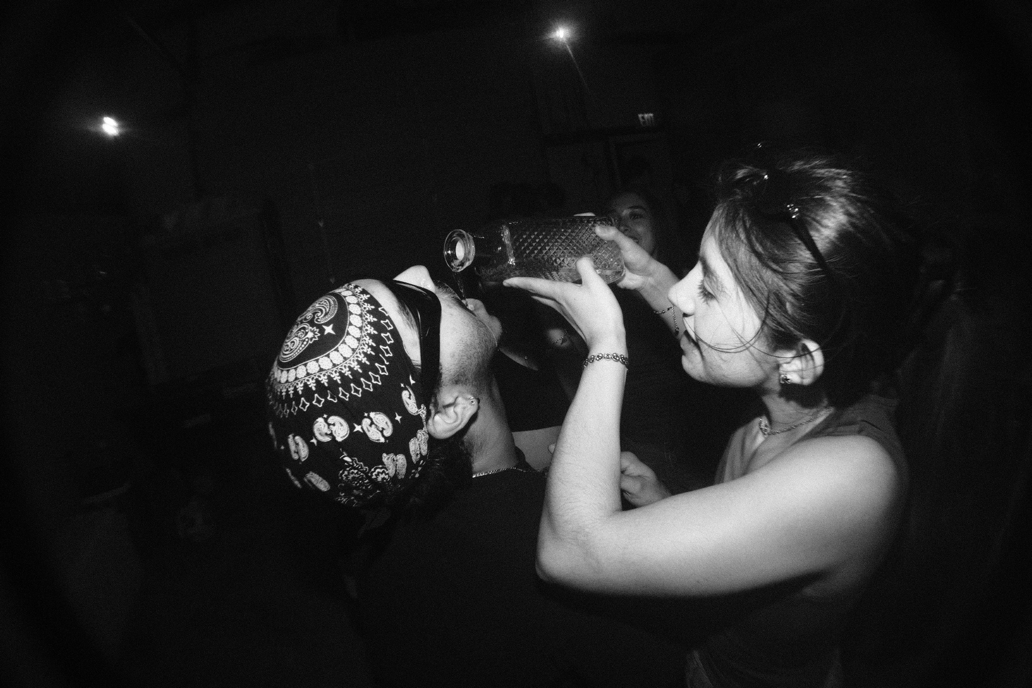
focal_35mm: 41
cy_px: 344
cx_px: 516
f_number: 8
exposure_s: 1/8
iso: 400
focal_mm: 27
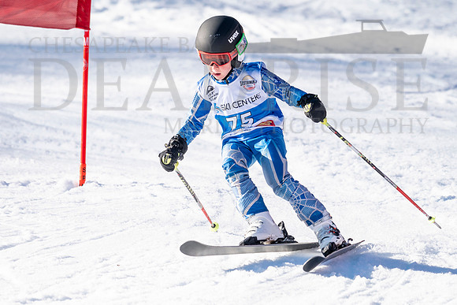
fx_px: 8276
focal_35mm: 652
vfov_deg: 2.1
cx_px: 212
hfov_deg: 3.2
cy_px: 139
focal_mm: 560
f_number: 8
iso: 800
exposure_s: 1/2000
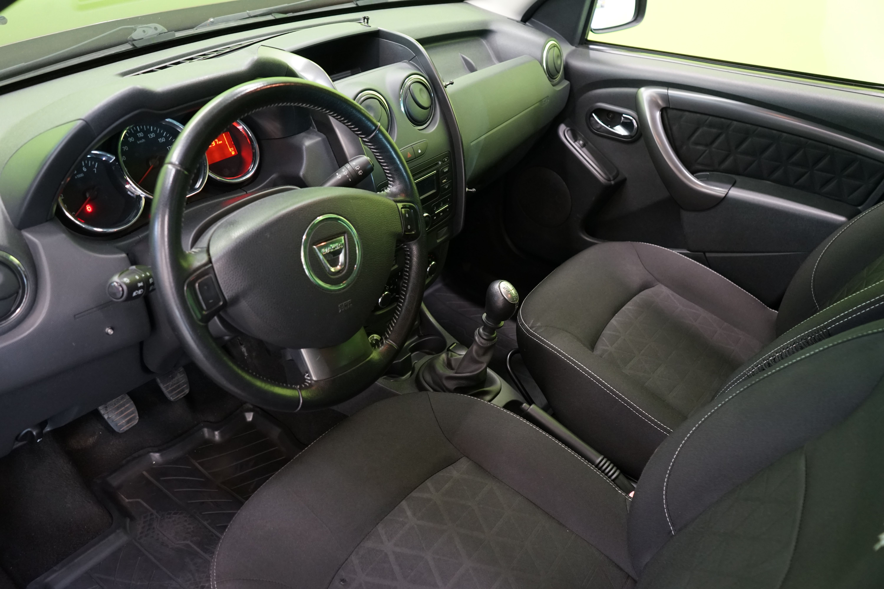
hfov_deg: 63.7
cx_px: 442
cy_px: 294
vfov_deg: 45.0
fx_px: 712
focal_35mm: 29
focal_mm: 29
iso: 2000
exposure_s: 1/20
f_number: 5
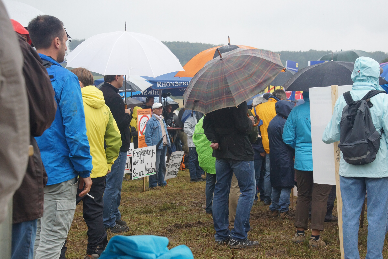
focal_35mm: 75
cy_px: 130
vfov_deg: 18.2
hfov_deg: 27.0
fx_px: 808
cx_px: 194
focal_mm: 50
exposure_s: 1/500
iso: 800
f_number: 9.5
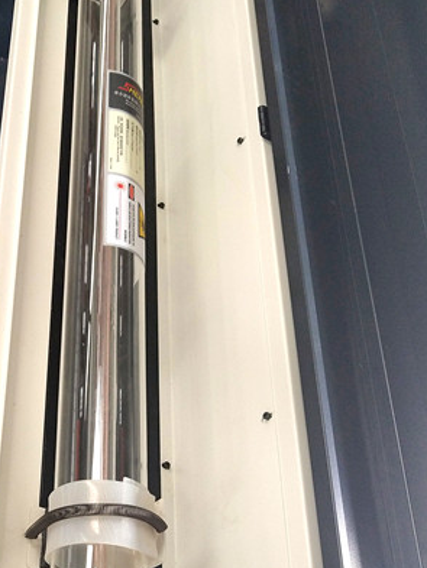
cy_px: 354
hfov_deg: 23.4
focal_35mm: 61
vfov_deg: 31.5
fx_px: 1003
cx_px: 42
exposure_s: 1/100
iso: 166
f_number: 1.8
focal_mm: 3.95
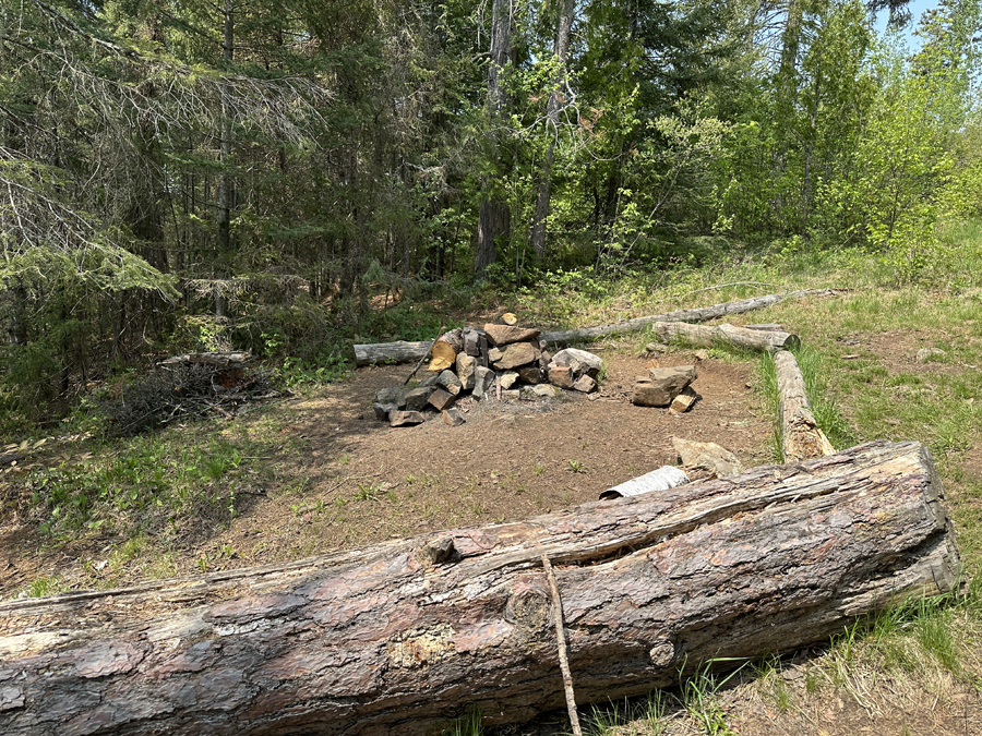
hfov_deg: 71.6
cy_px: 368
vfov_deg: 56.8
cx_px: 491
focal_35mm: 24
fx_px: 681
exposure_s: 1/1639
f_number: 1.78
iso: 80
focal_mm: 6.86
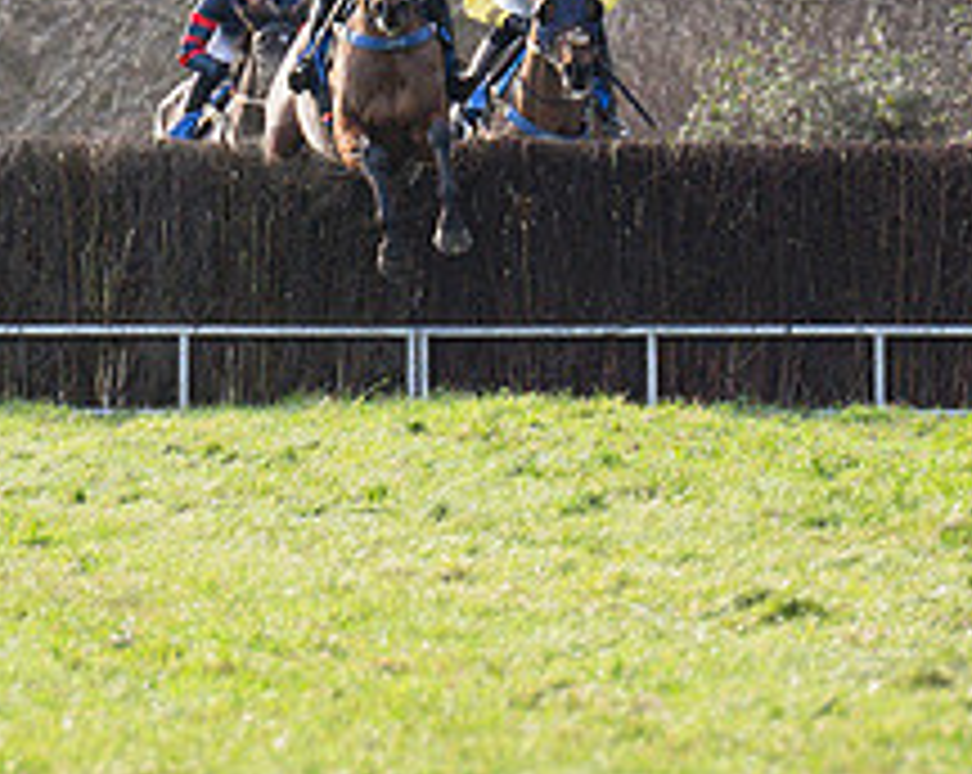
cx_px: 969
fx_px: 36239
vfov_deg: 1.2
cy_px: -105
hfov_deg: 1.5
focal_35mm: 1262
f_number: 4
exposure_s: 1/1250
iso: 640
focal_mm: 200
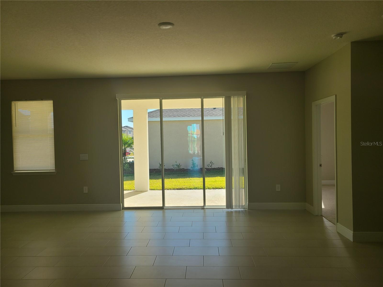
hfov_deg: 67.3
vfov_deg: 53.1
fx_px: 288
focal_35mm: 26
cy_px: 144
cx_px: 192
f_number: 1.8
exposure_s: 1/675
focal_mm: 5.4
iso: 40
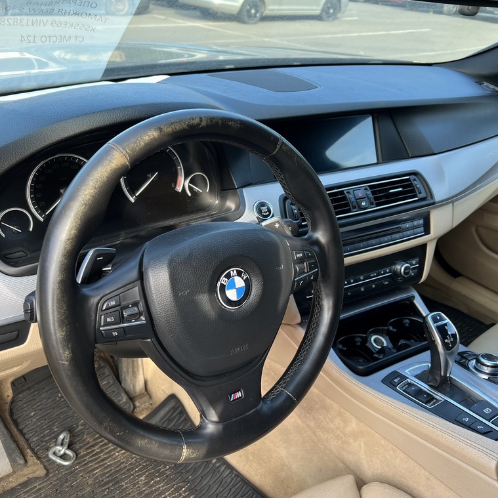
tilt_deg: -28.3
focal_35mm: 31
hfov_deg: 52.5
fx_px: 505
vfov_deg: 52.5
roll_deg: -5.3
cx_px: 246
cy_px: 250
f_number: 1.5
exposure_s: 1/121
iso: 32
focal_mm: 5.7
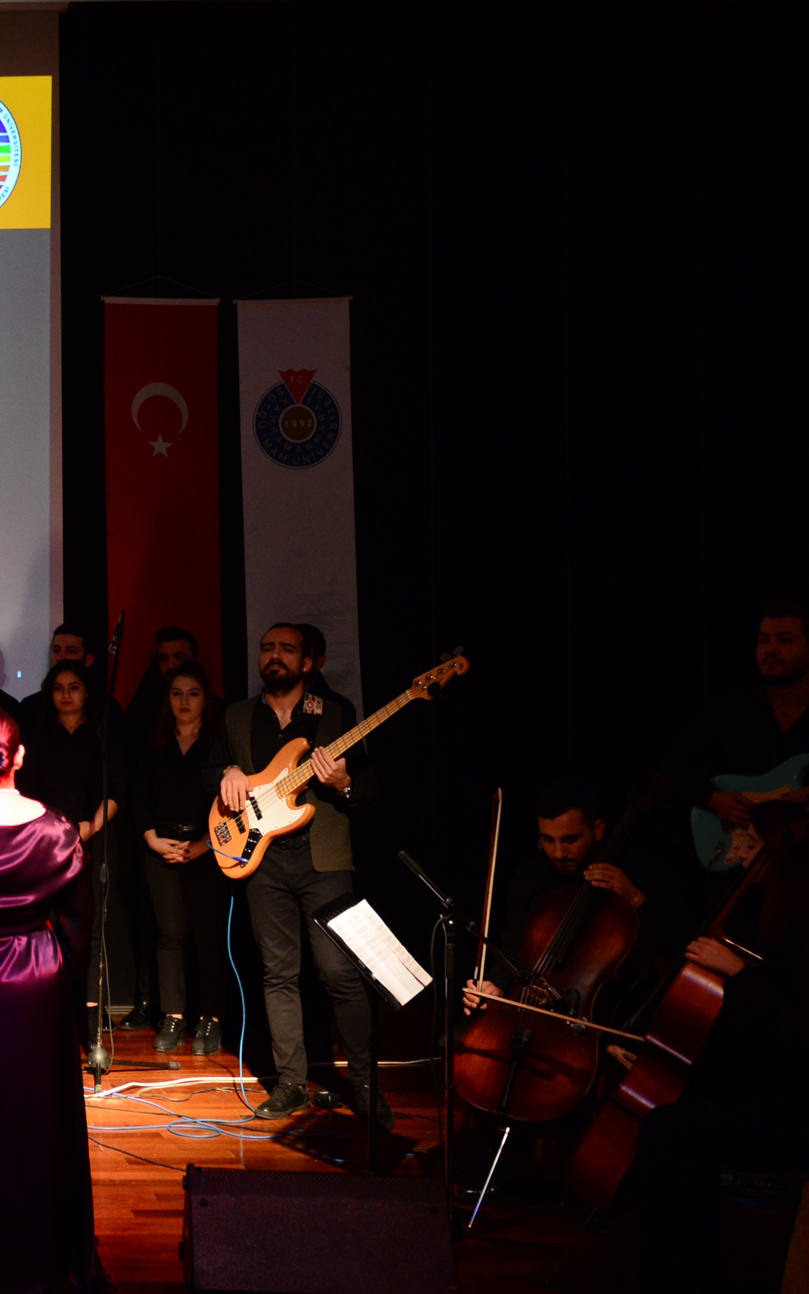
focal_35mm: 63
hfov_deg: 18.8
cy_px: 606
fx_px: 2222
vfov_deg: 32.5
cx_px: -308
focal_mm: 29
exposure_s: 1/60
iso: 2000
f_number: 4
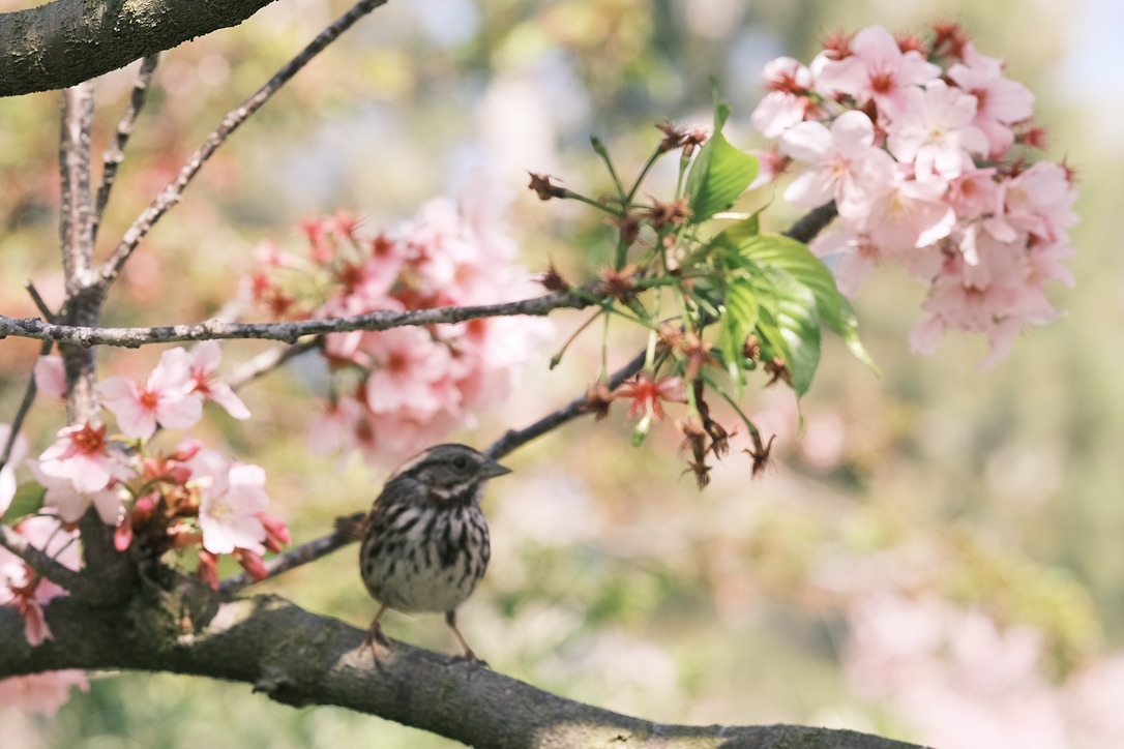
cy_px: 374
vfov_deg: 16.3
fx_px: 2622
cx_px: 562
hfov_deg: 24.2
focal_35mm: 84
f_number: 3.6
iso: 320
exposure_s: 1/800
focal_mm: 56
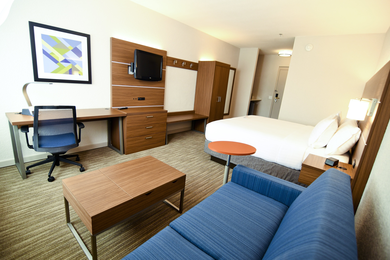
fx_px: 179
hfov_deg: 95.0
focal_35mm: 16
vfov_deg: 72.1
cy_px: 130
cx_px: 195
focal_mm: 11
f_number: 2.8
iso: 400
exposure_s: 1/100
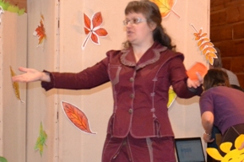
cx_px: 117
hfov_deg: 14.1
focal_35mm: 145
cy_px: 121
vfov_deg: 9.4
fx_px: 984
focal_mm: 35
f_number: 5
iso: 3200
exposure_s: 1/60
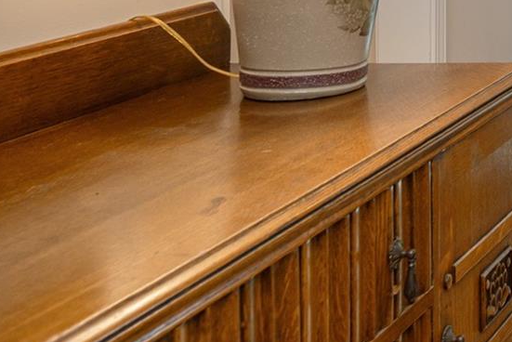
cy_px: -169
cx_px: 865
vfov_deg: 15.8
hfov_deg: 20.0
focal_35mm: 80
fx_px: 1136
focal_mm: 21.5
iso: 320
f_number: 7.1
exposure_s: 1/30
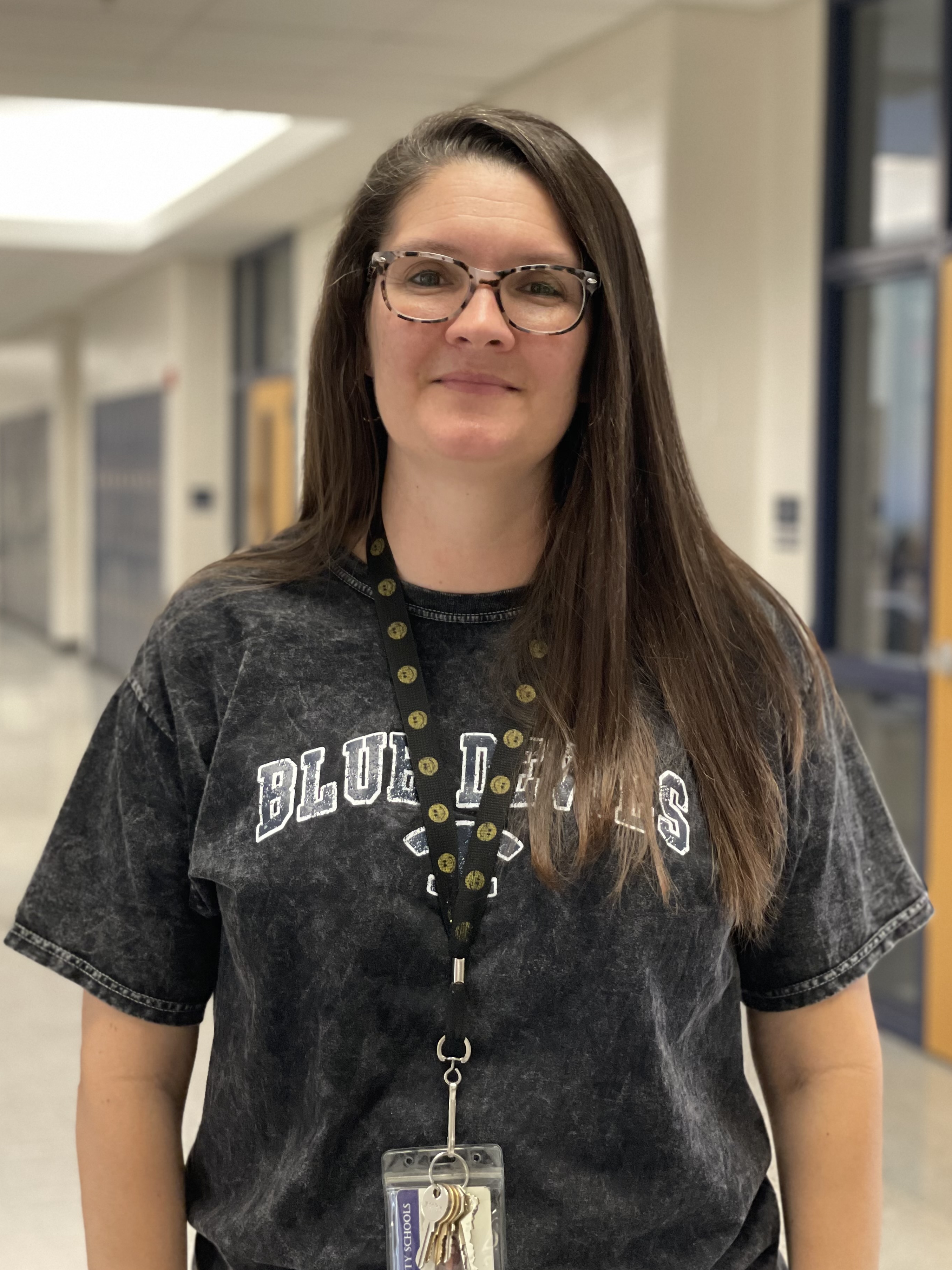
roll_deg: -0.3
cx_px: 451
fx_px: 2127
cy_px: 594
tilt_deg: -2.4
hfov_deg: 25.2
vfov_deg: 33.2
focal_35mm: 58
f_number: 2
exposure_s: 1/40
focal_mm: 6
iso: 250
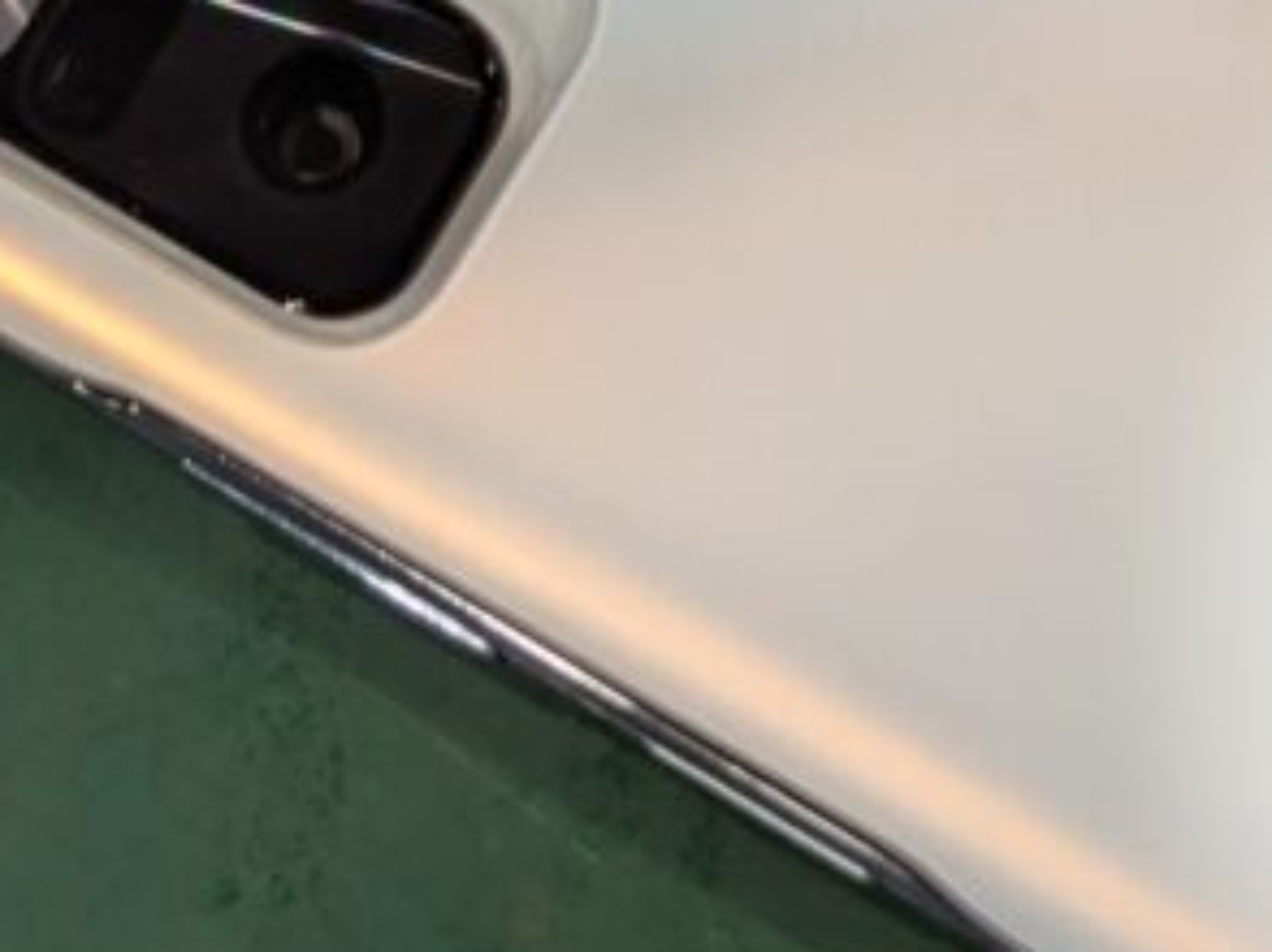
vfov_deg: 10.1
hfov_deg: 13.2
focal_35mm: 147
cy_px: 257
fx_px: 5397
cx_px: 1341
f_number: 1.85
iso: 151
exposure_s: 1/99.9
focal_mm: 6.81
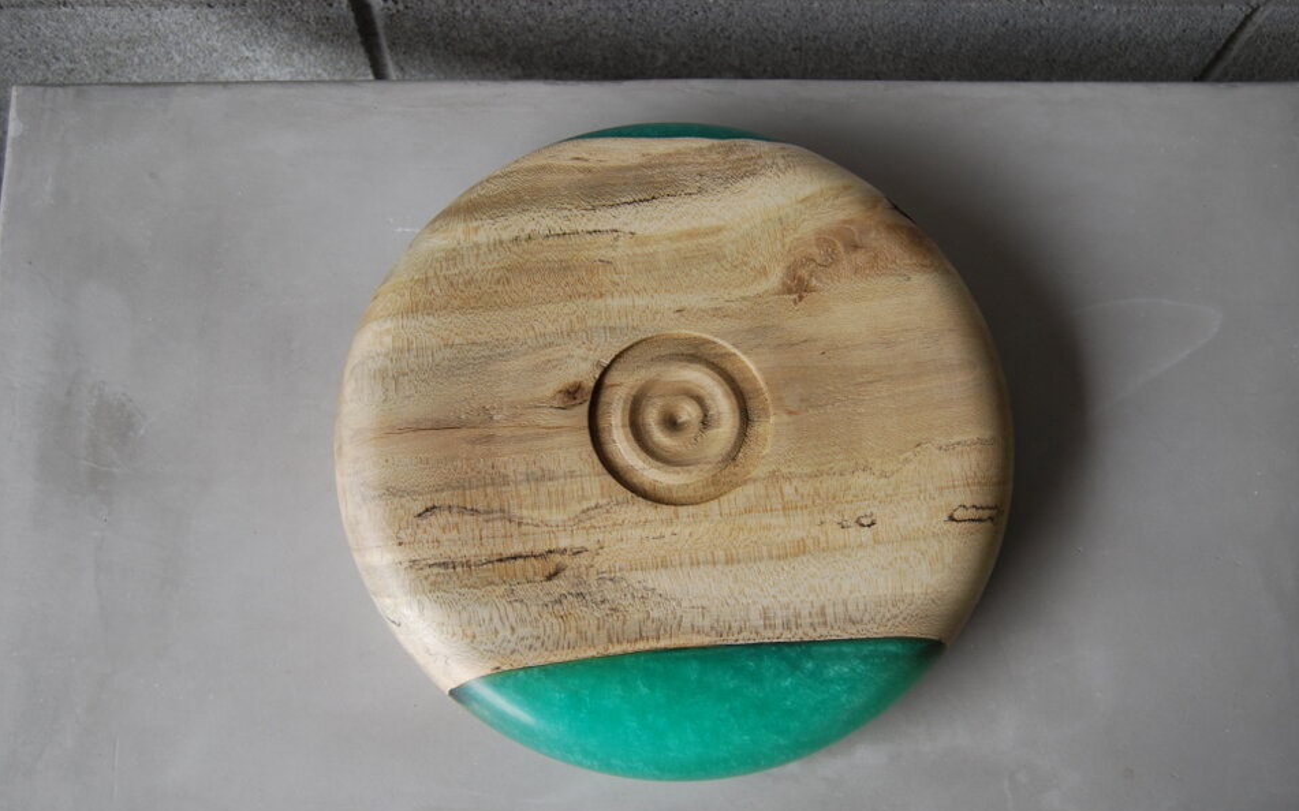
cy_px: 426
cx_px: 652
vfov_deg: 32.0
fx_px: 1416
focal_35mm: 40
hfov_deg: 49.3
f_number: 4.5
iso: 200
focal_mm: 26
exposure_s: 1/80
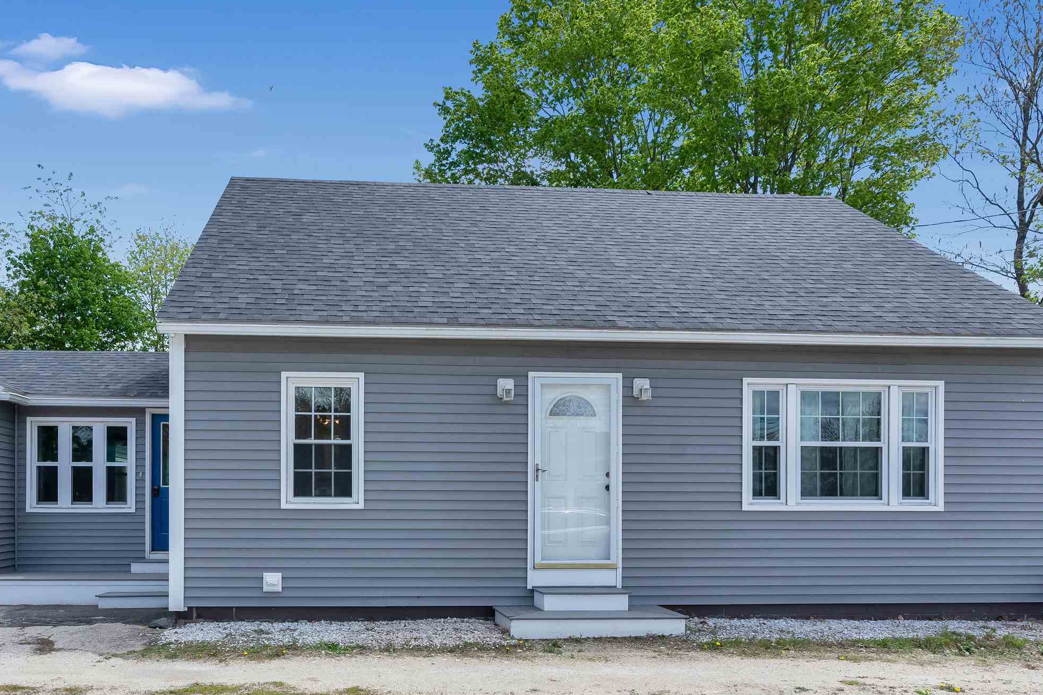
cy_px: 438
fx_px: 724
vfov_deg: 50.7
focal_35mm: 25
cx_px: 395
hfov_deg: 70.4
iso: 800
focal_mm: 16
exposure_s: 1/1000
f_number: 8
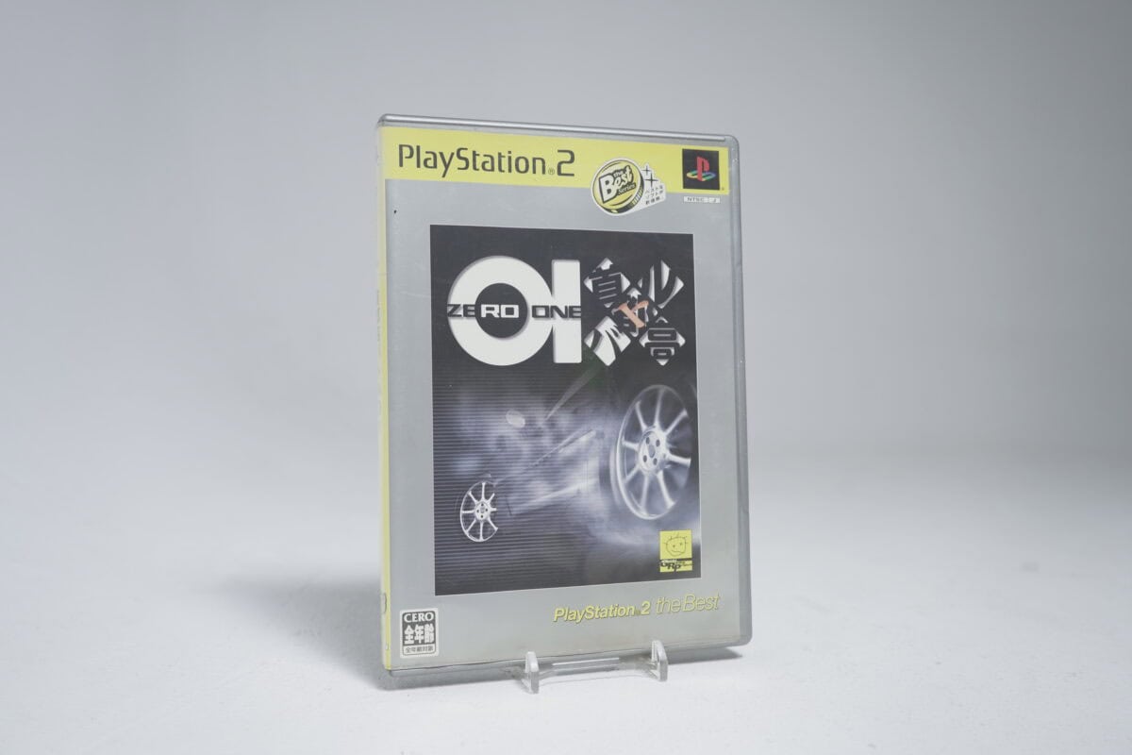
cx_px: 566
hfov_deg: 57.2
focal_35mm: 33
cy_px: 378
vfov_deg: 40.0
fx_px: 1038
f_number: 5.6
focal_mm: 33
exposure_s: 1/25
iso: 640
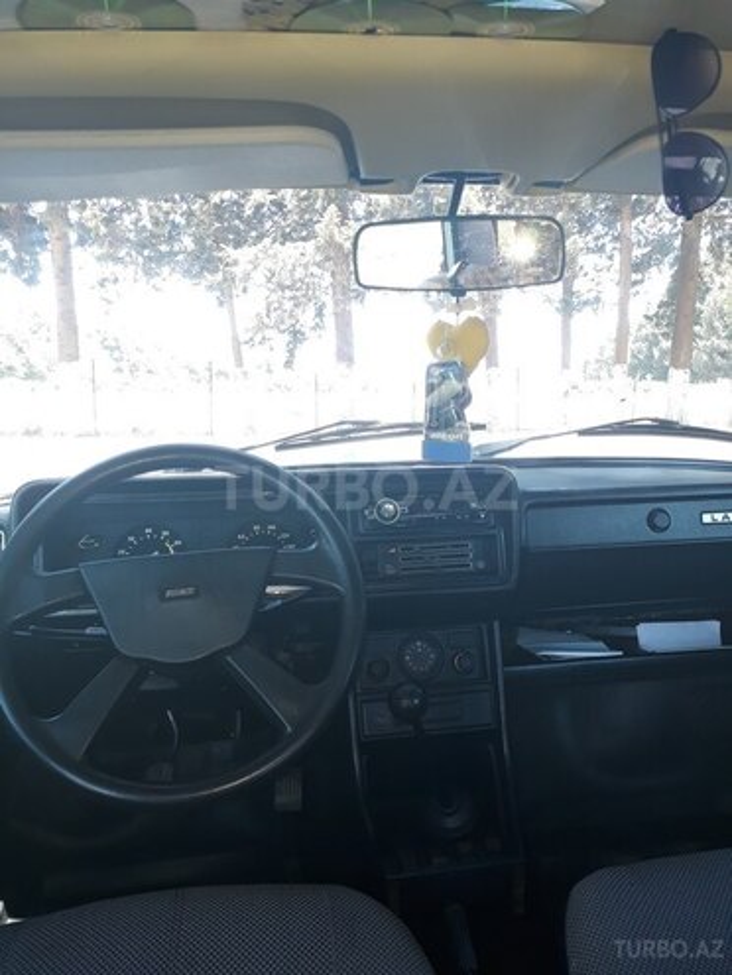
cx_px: 366
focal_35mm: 27
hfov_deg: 51.4
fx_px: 761
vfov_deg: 65.3
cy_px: 488
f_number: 1.9
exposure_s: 1/50
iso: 40
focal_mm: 3.6
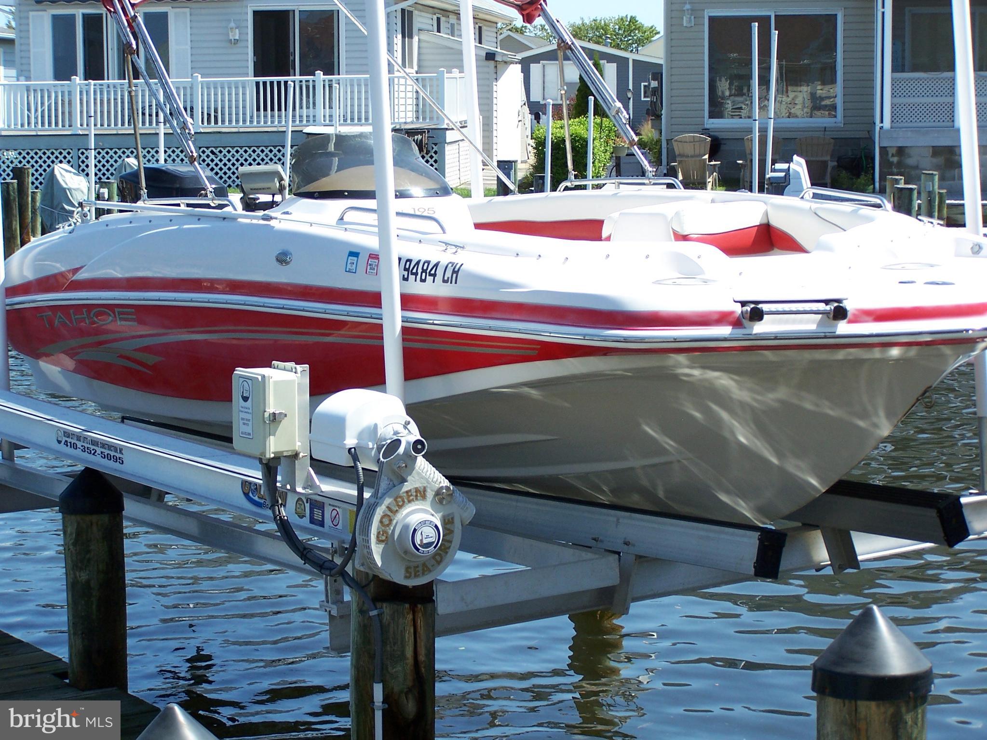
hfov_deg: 23.8
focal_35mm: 82
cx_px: 494
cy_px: 370
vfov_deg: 18.0
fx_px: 2338
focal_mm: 13.7
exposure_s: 1/750
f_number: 3.2
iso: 80
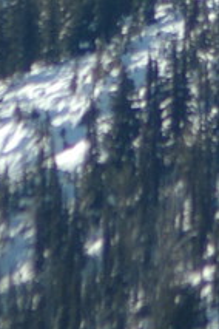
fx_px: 19800
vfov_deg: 1.0
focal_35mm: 2170
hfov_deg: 0.6
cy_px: -155
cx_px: 131
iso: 200
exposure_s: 1/800
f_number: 5.6
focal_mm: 270
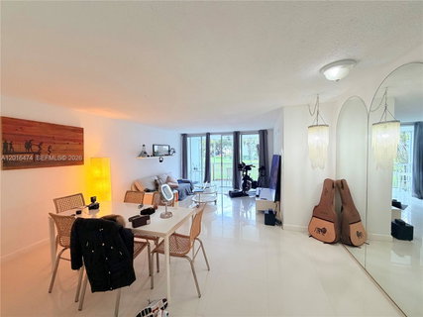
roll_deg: +0.5
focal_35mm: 14
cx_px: 212
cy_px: 158
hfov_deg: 102.1
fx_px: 171
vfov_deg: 85.6
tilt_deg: -2.8
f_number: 2.2
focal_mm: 2.22
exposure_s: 1/120
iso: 200
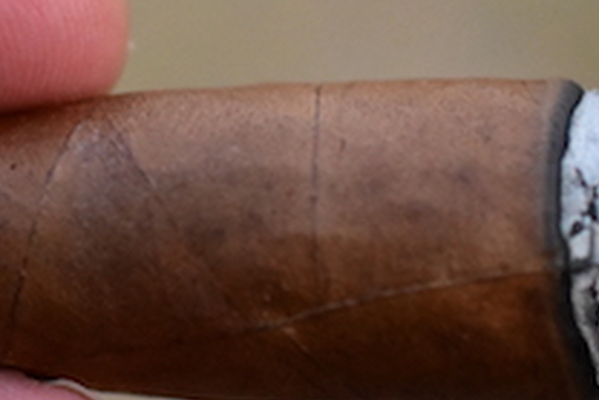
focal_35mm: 190
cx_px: 141
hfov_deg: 10.8
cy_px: 224
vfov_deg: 7.2
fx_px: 3163
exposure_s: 1/40
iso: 3200
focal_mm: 40
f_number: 3
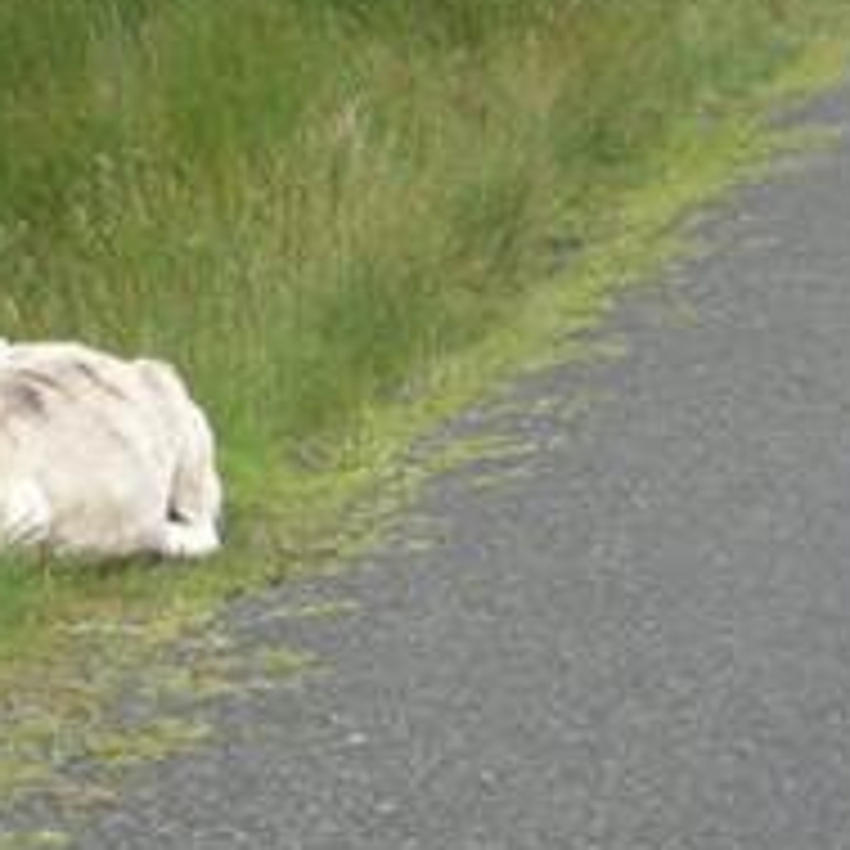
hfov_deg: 8.7
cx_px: -166
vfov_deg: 8.7
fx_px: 5556
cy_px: 490
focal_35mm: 200
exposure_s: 1/94.5
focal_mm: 18.6
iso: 64
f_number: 4.3
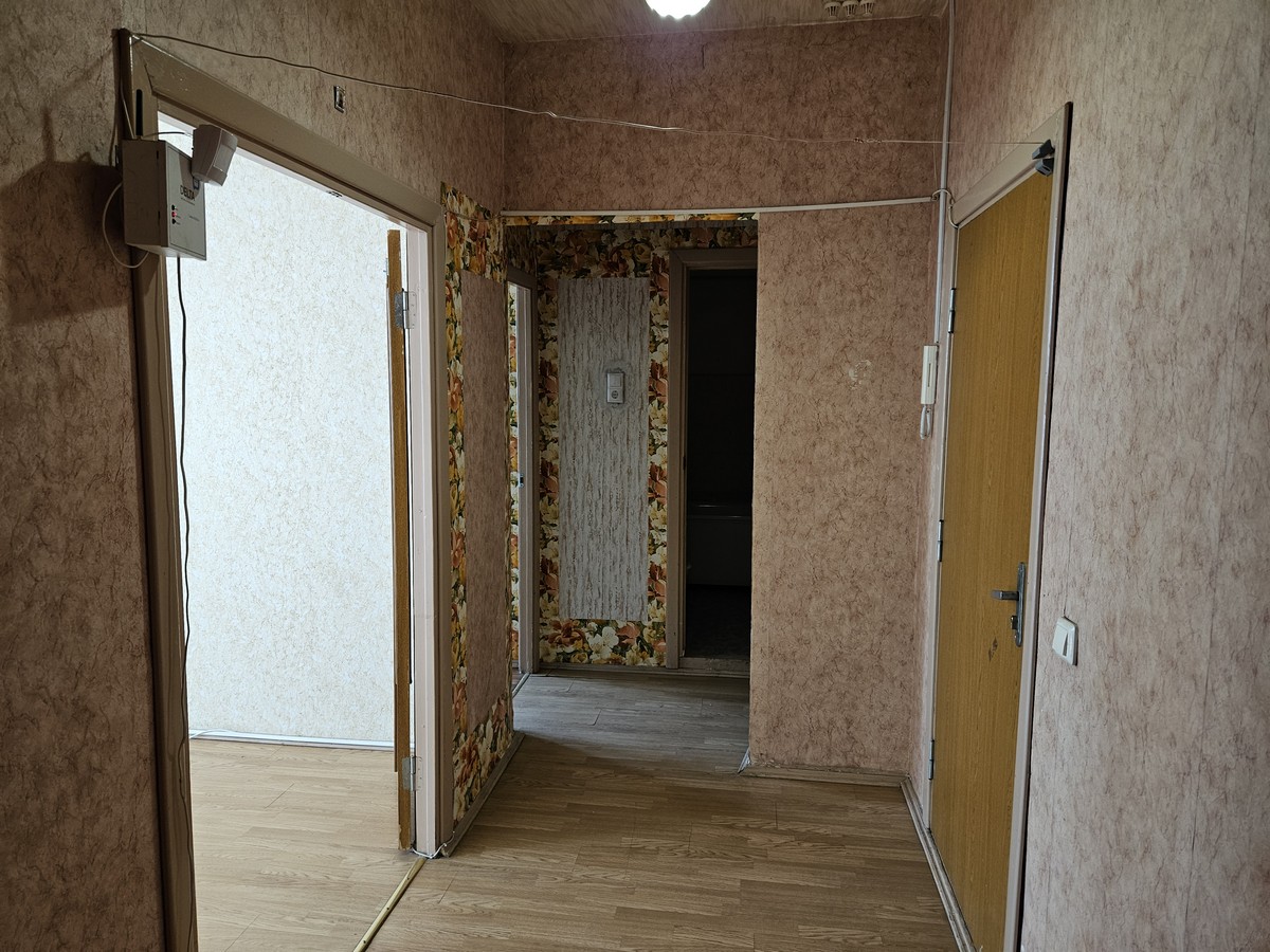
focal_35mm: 23
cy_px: 476
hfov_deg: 73.9
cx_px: 635
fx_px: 844
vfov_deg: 58.9
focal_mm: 5.4
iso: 125
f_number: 1.8
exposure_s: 1/100
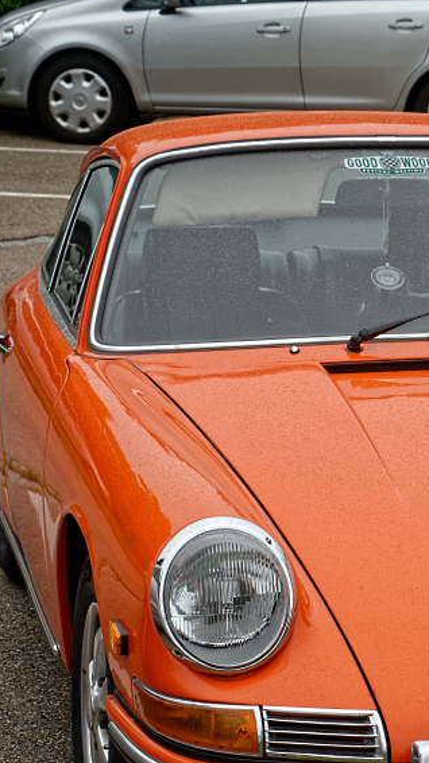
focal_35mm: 191
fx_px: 3866
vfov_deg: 11.3
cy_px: 483
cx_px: 498
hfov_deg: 6.3
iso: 500
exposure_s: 1/250
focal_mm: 86
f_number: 11
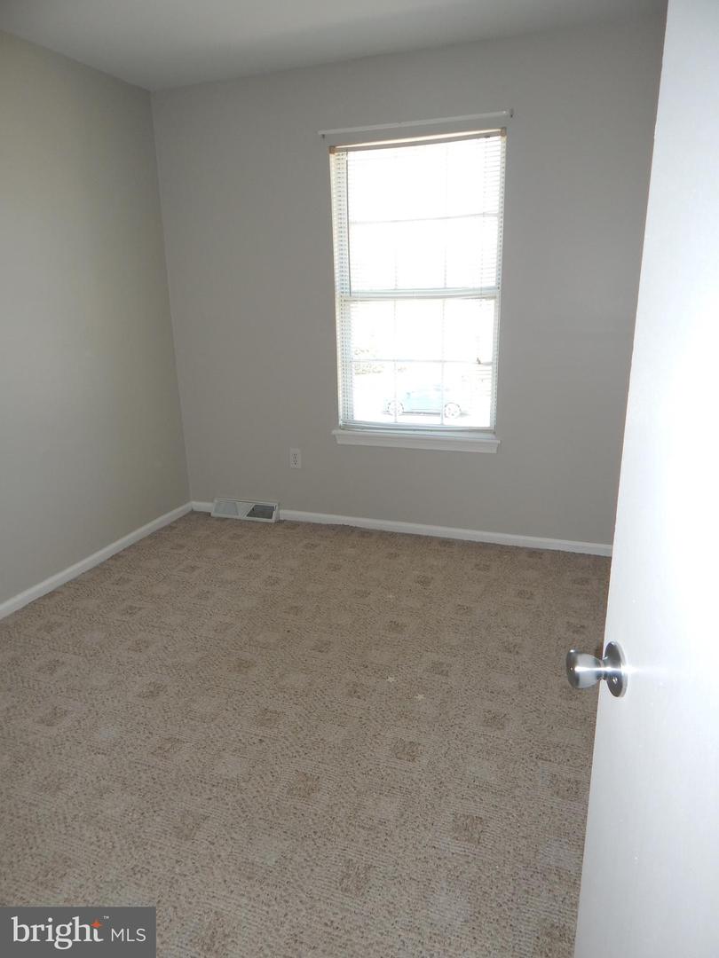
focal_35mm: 22
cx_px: 360
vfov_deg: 76.4
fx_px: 609
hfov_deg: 61.1
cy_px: 479
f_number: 3
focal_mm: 4
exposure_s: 1/80
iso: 125
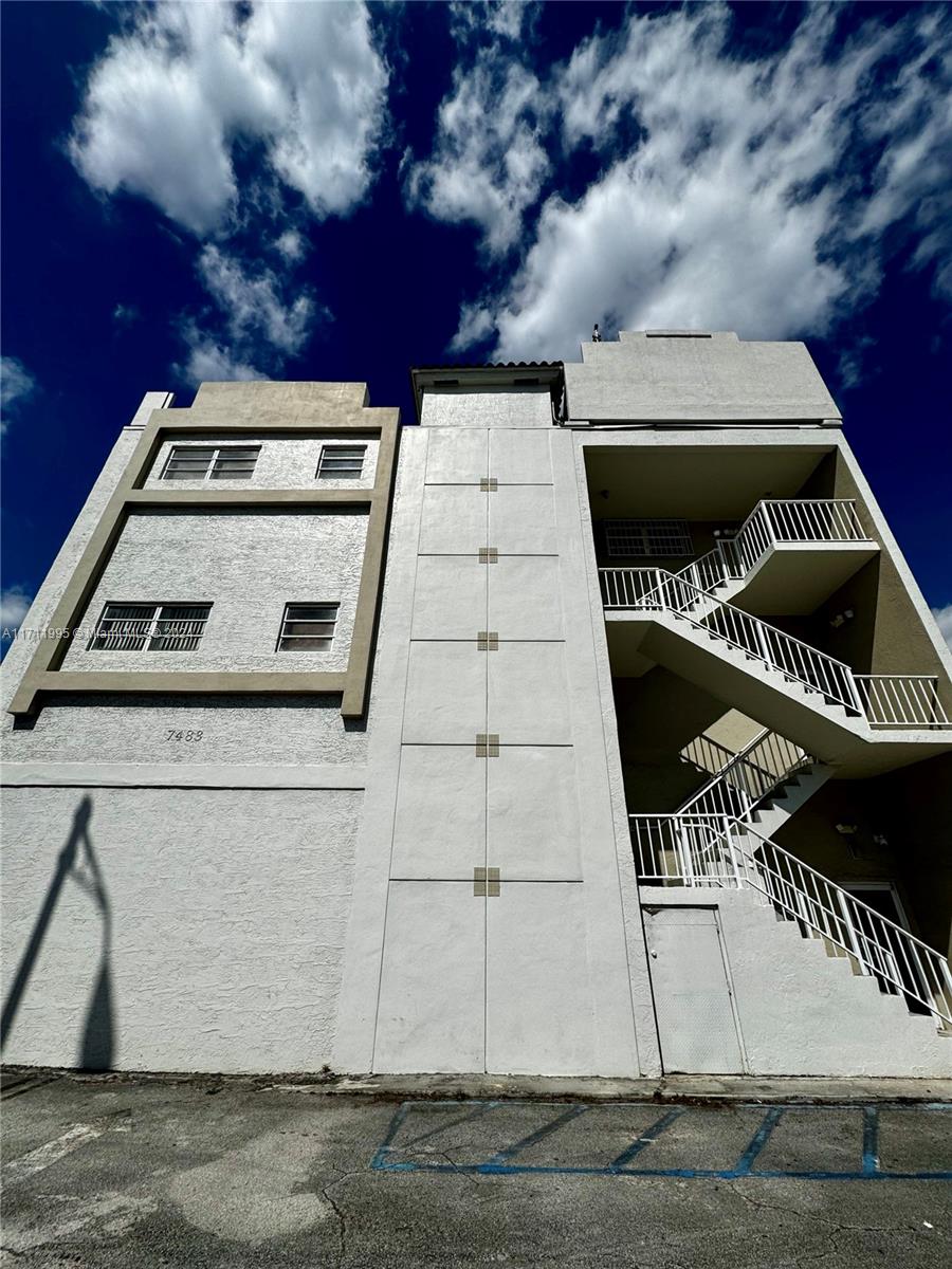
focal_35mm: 14
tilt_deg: +28.1
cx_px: 476
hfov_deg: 85.7
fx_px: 513
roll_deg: -0.9
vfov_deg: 102.1
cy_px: 634
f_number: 2.2
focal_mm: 2.22
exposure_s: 1/7299
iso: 40
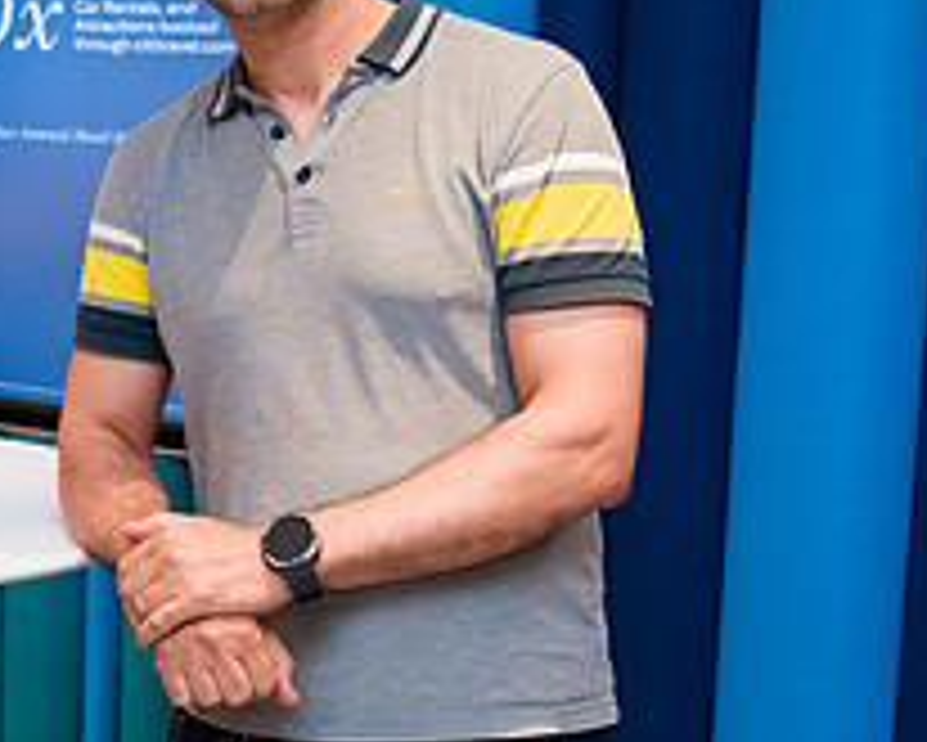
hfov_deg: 21.9
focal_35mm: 82
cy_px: 375
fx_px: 2251
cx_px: -108
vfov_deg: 18.7
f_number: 3.2
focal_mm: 29
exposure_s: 1/160
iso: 800
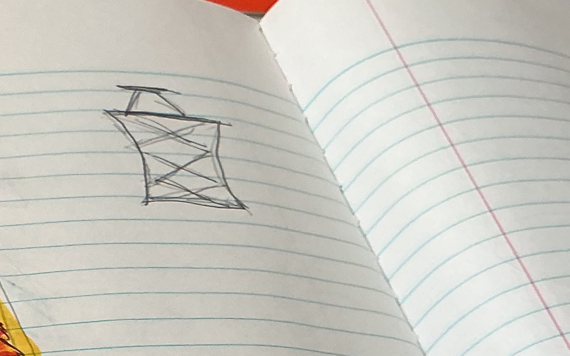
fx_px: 1445
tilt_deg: -53.2
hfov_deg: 20.6
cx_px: -142
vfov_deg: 13.4
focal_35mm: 93
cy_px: 503
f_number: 1.8
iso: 50
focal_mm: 3
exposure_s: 1/50
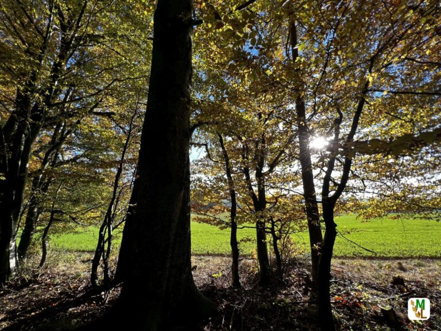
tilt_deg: +12.1
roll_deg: -0.9
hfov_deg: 106.2
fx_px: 166
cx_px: 220
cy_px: 166
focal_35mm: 13
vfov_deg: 89.9
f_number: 1.8
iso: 32
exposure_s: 1/243
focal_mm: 1.57
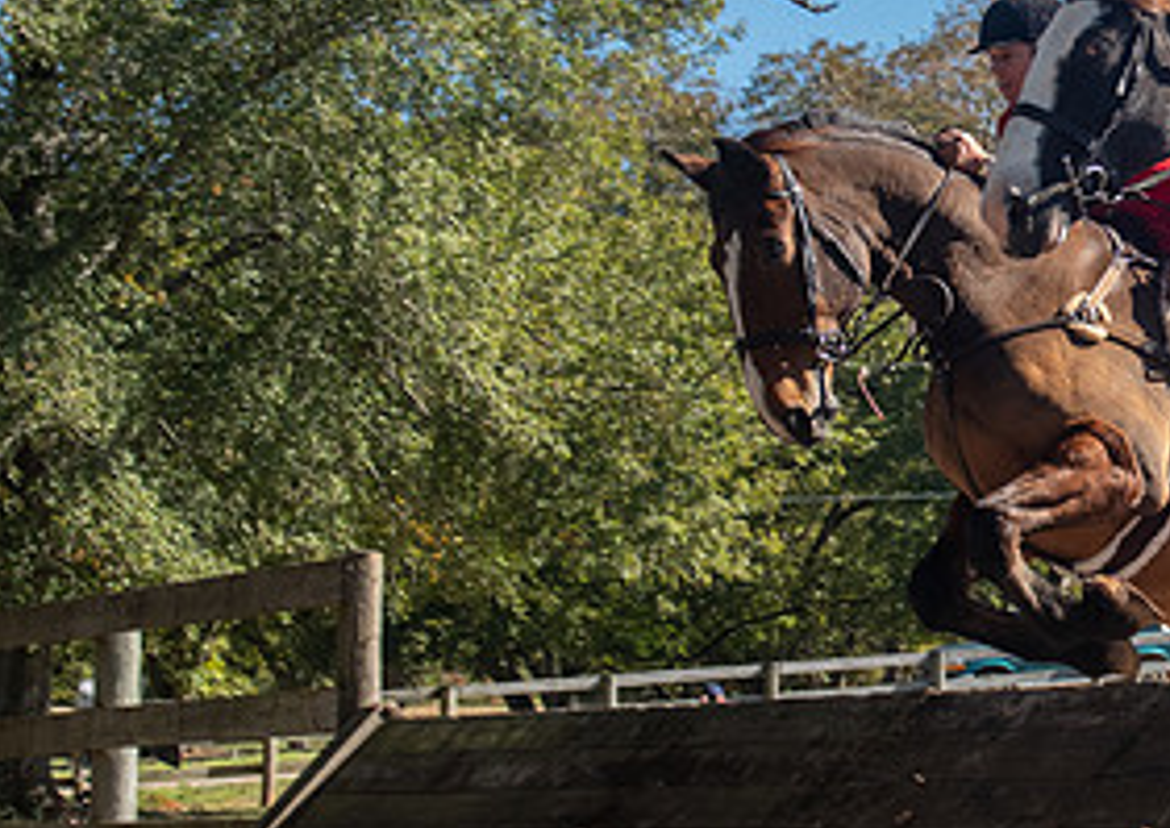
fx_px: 4009
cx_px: 1266
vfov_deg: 11.8
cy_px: 314
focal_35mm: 121
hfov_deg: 16.2
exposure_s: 1/320
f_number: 4
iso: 400
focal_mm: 35
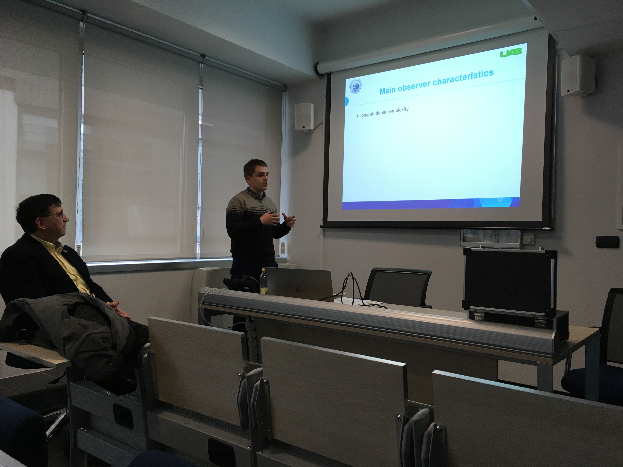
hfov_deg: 61.7
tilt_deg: -1.6
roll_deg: -1.5
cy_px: 234
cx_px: 312
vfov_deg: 48.2
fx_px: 522
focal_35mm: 29
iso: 50
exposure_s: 1/33
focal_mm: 4.15
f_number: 2.2
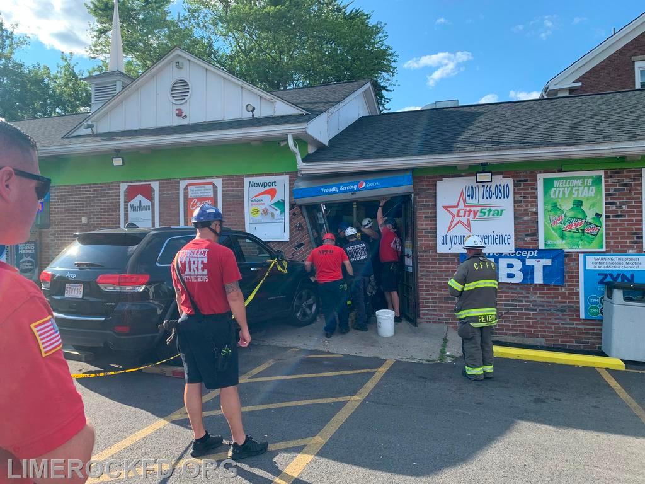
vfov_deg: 53.1
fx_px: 484
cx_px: 322
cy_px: 242
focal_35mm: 26
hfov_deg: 67.3
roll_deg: +2.3
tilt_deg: -0.7
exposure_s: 1/771
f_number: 1.8
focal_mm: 4.25
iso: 25
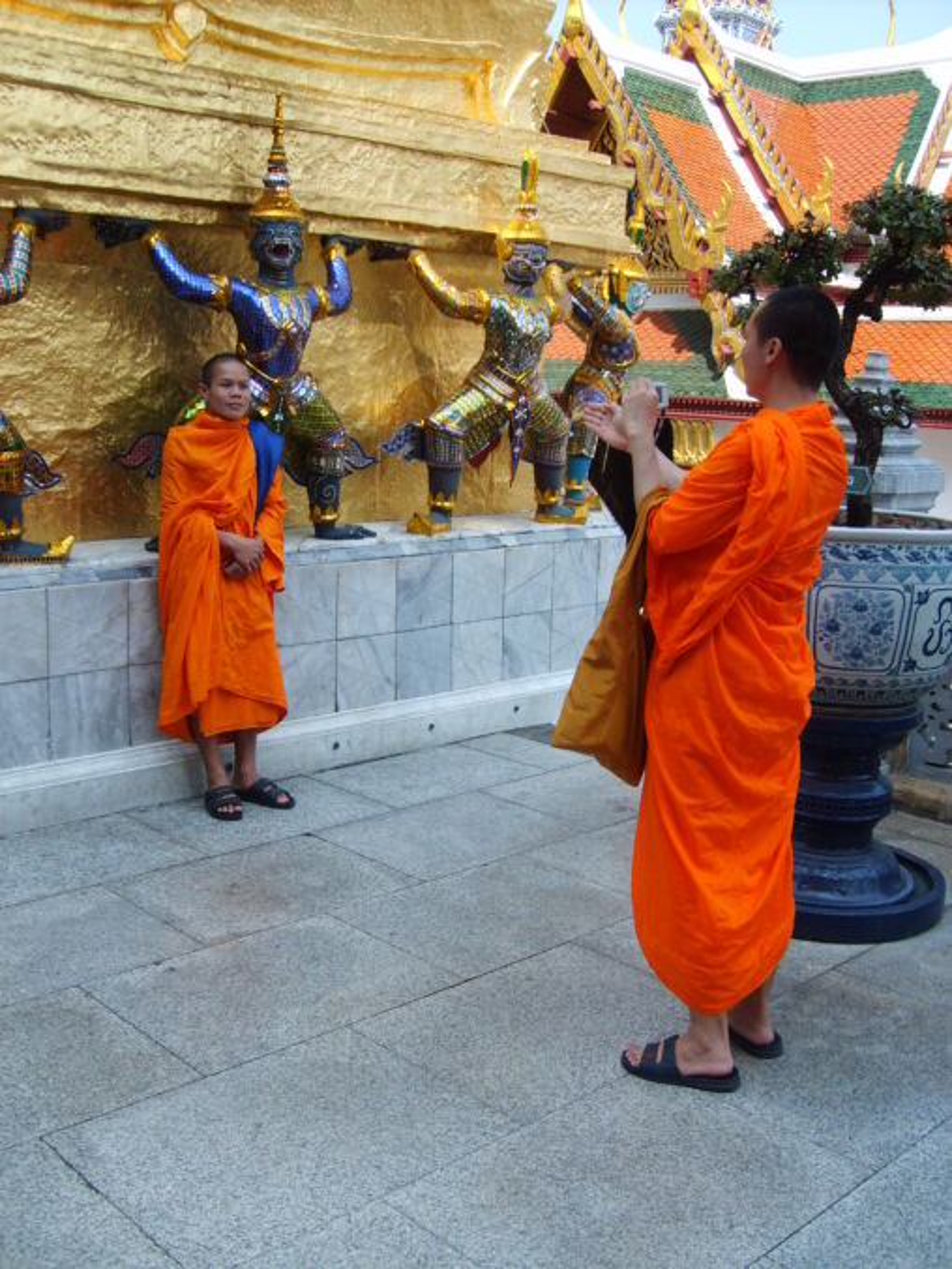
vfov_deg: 52.6
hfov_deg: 40.7
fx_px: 1283
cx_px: 476
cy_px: 634
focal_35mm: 35
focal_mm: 5.8
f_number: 2.8
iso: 50
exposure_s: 1/500
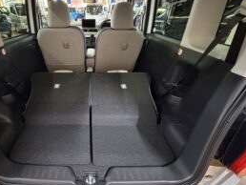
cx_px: 87
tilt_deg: -33.9
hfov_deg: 82.4
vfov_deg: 68.7
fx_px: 135
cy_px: 100
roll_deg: +0.9
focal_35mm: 19
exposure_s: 1/33
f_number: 2.2
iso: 1600
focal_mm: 2.22
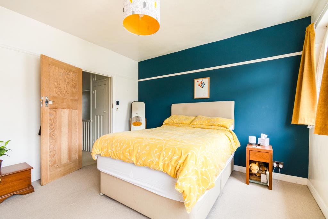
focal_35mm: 15
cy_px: 110
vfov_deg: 77.3
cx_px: 164
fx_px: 137
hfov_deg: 100.4
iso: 400
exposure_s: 1/30
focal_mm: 10
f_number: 7.1
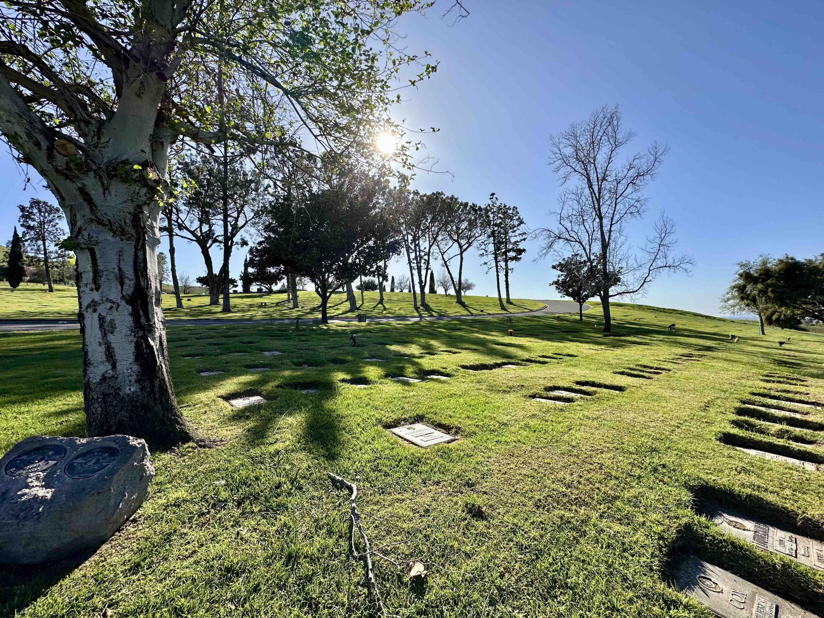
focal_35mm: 14
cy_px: 309
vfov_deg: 85.7
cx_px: 412
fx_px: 333
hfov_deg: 102.1
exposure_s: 1/2020
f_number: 2.2
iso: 40
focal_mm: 2.22
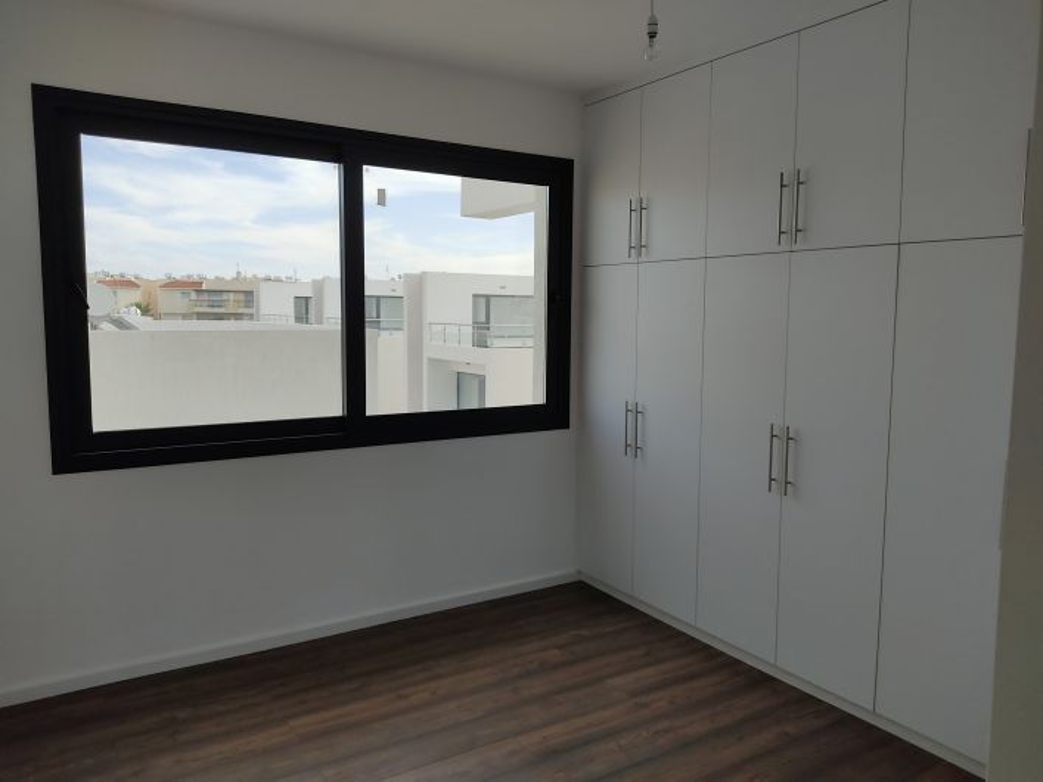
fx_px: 783
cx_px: 522
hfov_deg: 67.3
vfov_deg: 53.0
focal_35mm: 26
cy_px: 391
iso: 100
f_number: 1.79
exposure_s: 1/644
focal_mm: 4.74
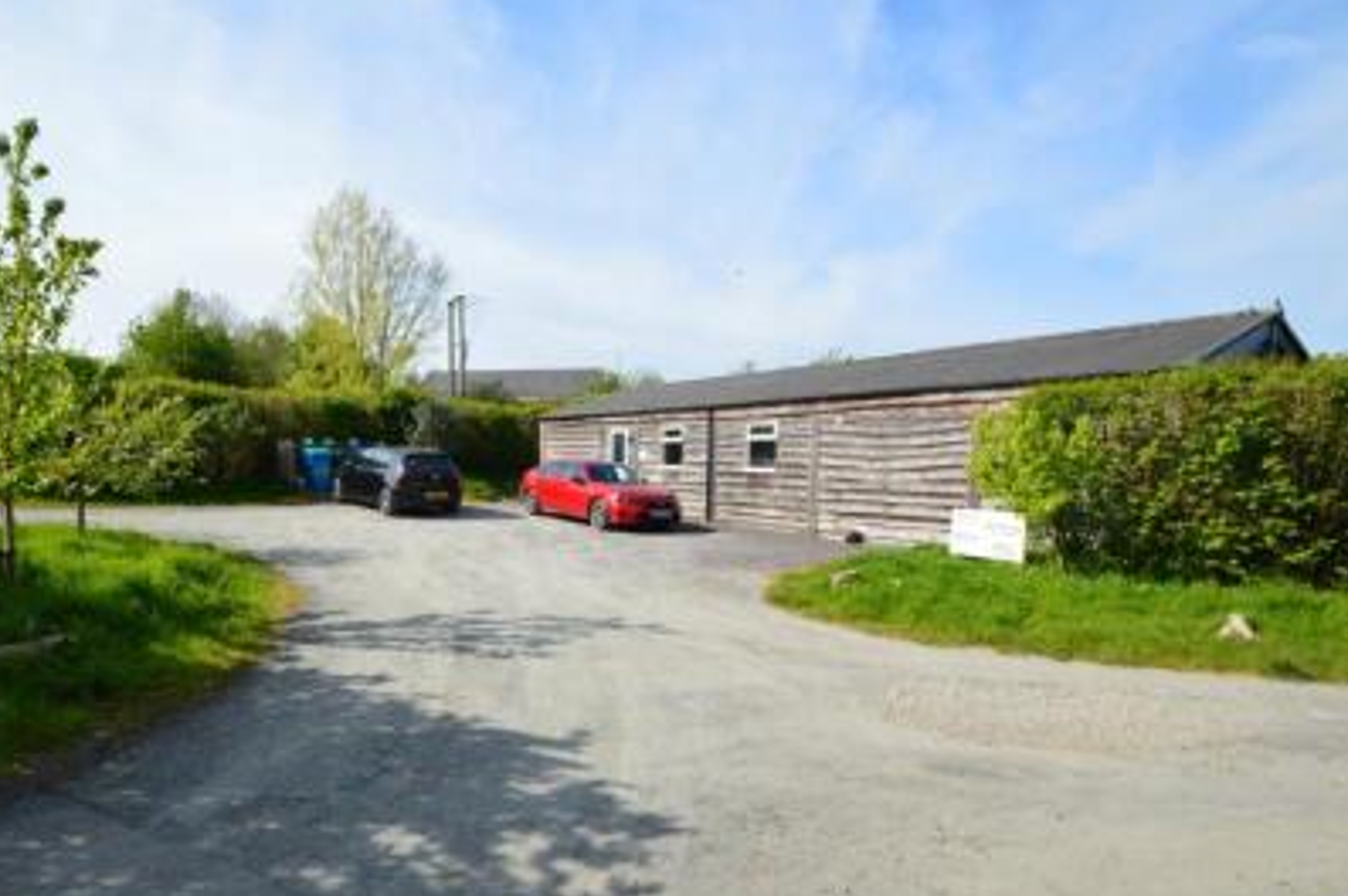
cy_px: 501
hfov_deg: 89.1
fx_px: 673
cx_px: 550
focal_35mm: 18
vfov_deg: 67.1
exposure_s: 1/400
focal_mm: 10
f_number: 11
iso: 400
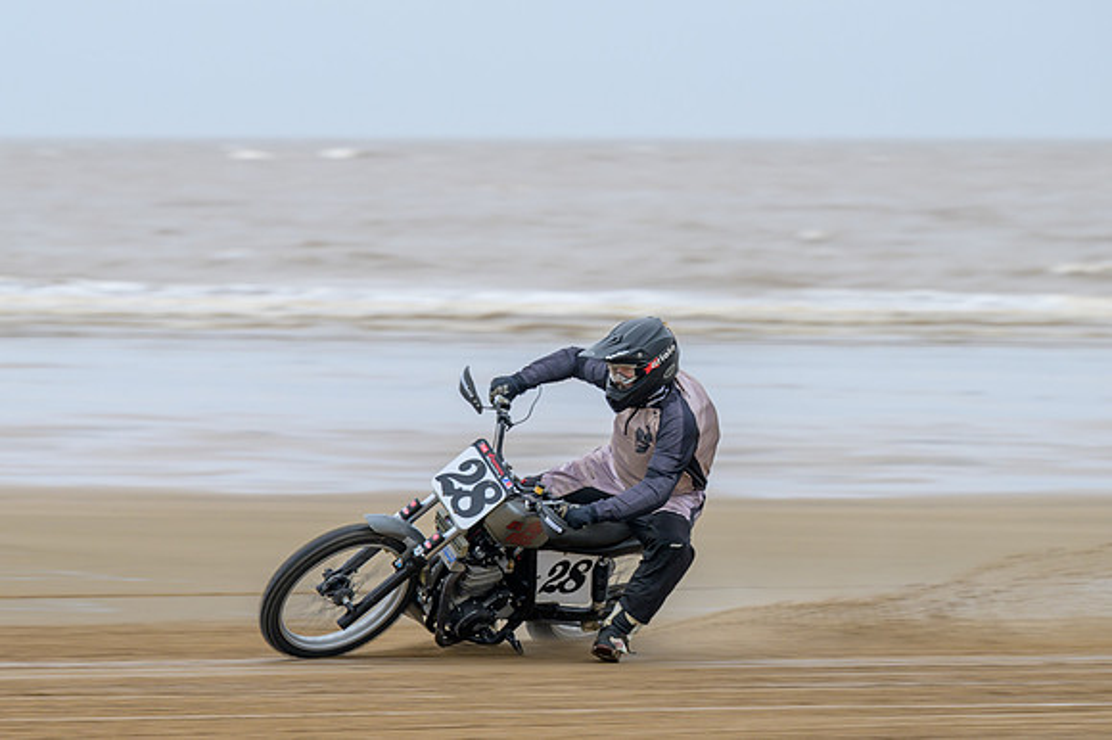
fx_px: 7144
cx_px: 416
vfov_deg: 5.9
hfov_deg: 8.9
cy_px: 442
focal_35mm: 231
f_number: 4
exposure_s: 1/250
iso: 125
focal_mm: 120
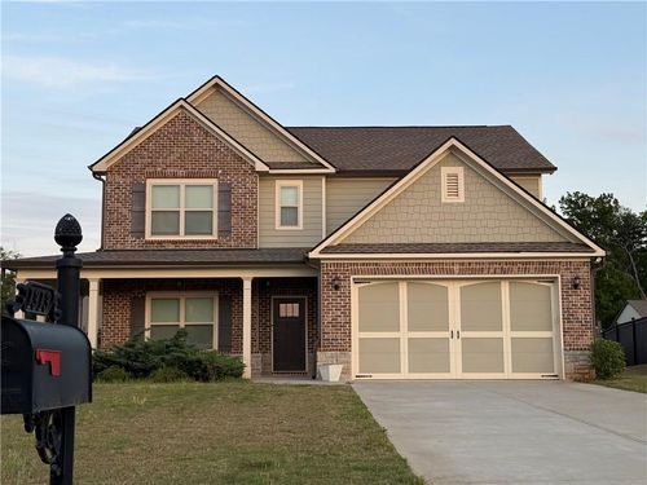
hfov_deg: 39.7
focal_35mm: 48
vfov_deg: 30.3
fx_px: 897
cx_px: 324
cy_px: 242
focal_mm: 6.76
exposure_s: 1/196
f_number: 1.78
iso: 64
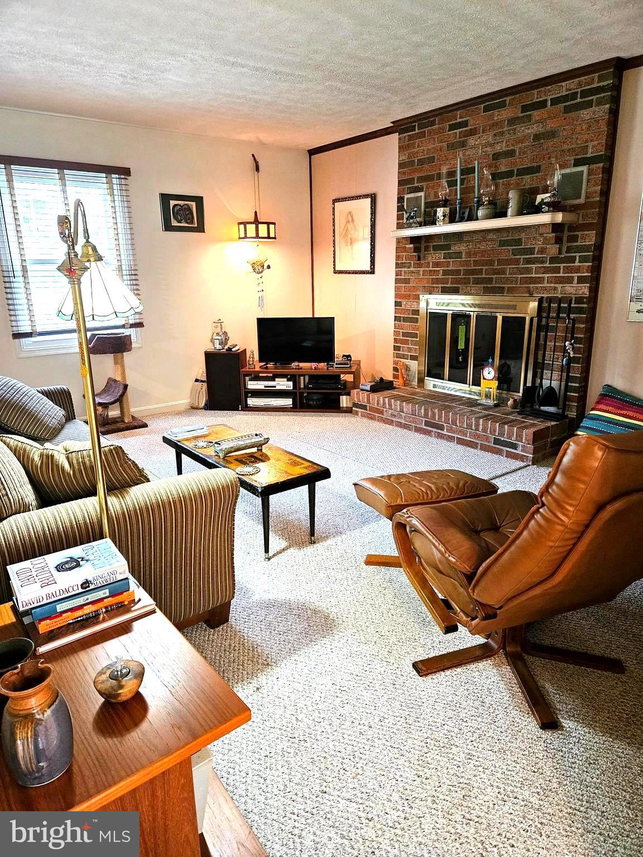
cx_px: 322
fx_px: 570
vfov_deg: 73.9
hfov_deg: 58.9
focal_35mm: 23
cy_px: 428
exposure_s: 1/60
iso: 500
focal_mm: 5.4
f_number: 1.8
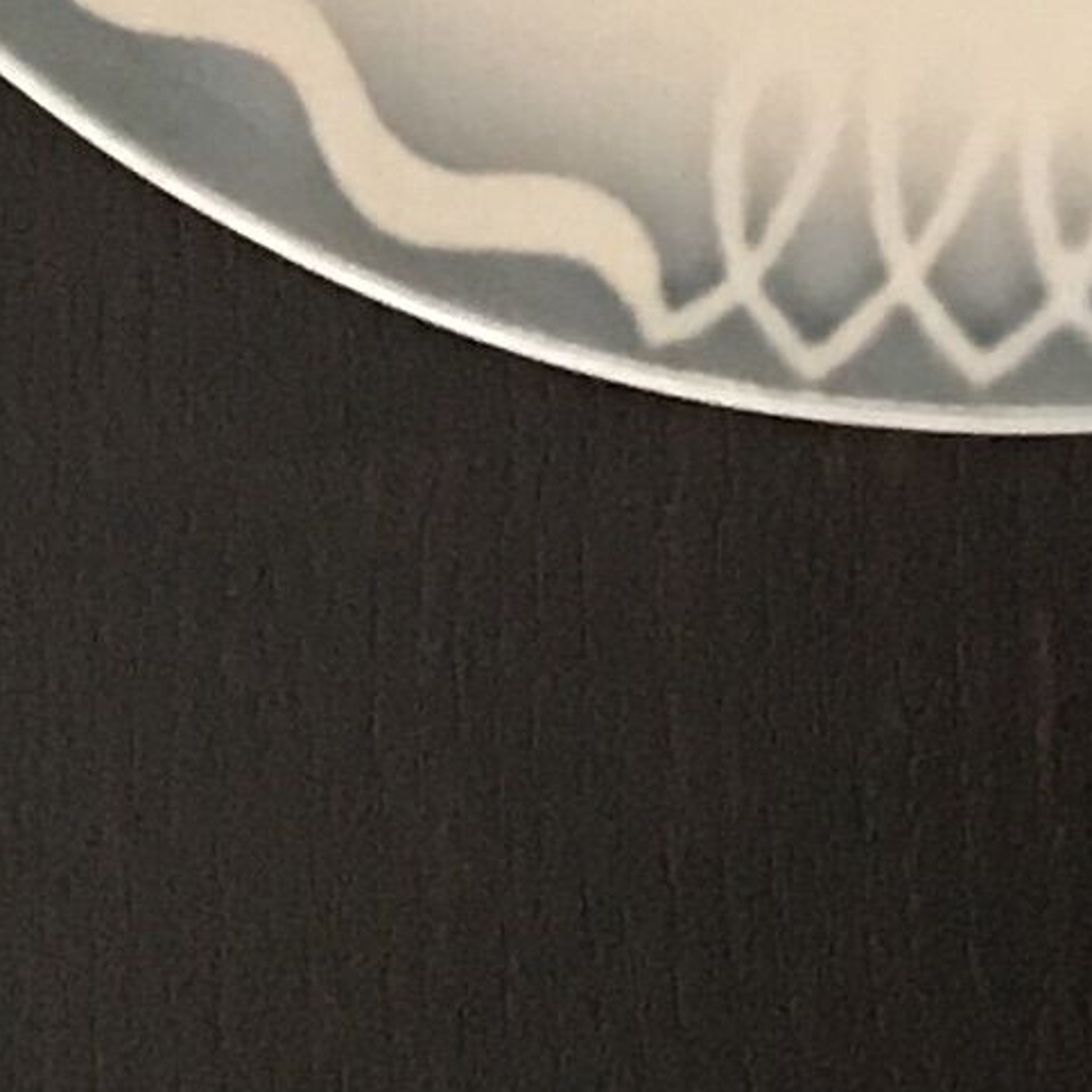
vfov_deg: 6.8
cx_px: 2494
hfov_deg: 7.7
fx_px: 7638
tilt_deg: -77.4
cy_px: -2939
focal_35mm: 214
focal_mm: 4.15
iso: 100
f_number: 2.2
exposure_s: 1/17
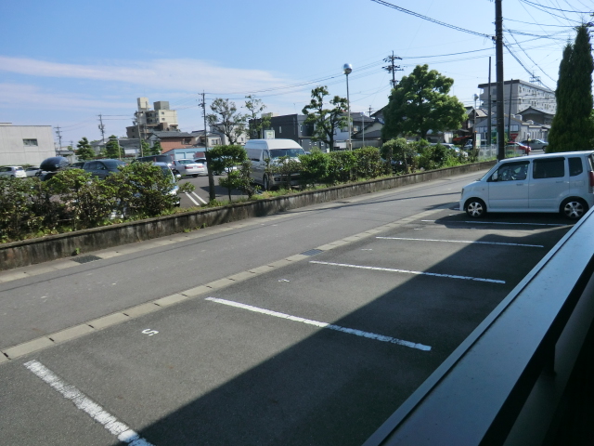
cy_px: 223
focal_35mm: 24
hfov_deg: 71.6
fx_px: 412
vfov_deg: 56.8
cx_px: 297
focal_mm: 4.3
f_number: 7.5
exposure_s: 1/320
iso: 80
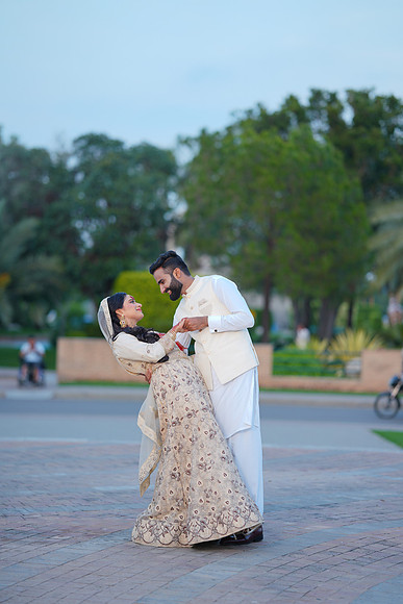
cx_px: 202
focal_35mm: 85
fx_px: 1426
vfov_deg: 23.9
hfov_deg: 16.1
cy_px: 302
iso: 80
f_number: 1.4
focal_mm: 85
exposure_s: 1/400
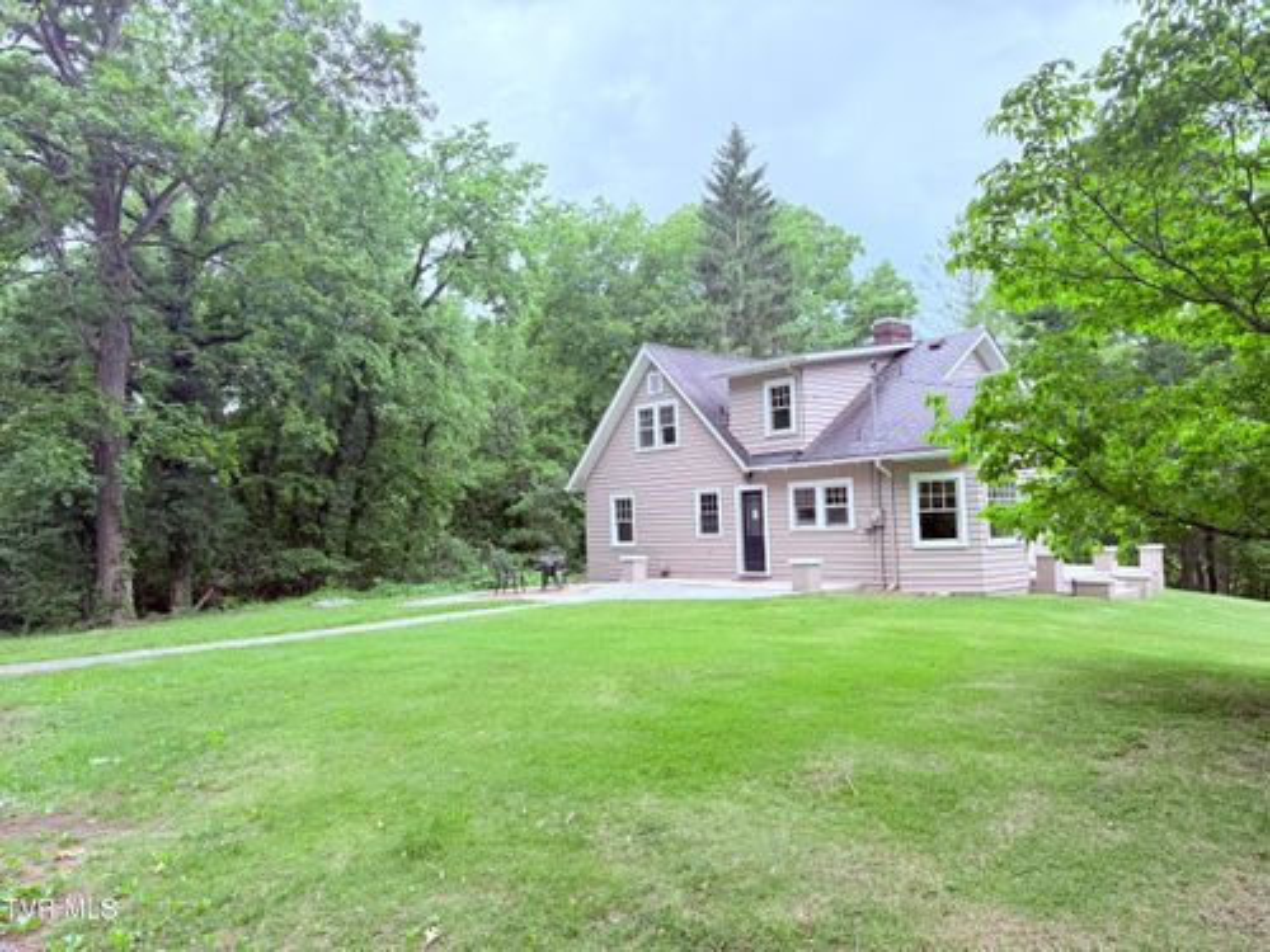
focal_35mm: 24
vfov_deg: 56.8
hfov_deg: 71.6
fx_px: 881
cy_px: 476
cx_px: 635
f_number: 1.78
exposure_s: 1/967
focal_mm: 6.76
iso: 100
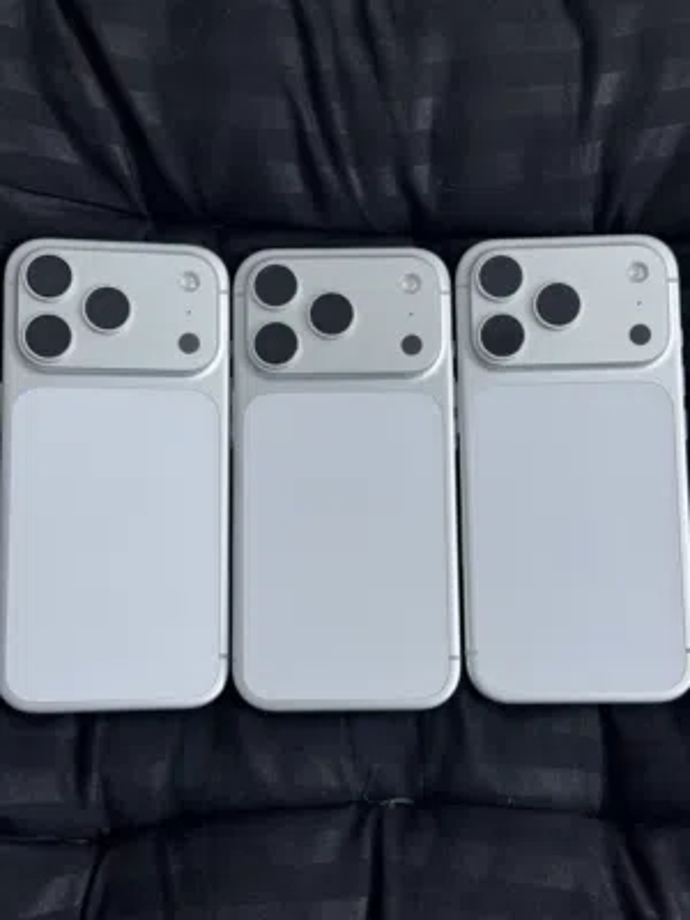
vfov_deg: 39.7
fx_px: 1276
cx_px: 345
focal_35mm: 48
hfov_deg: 30.3
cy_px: 460
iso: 50
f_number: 1.78
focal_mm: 6.76
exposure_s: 1/50
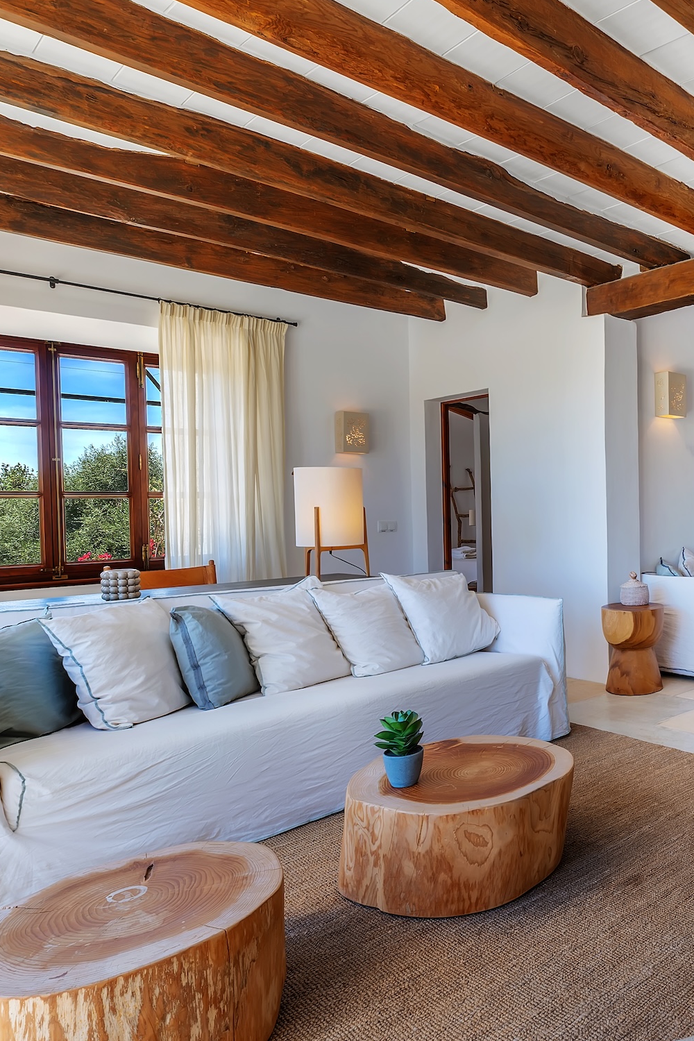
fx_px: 723
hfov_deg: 45.5
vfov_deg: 71.5
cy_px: 537
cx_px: 648
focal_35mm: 25
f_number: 8
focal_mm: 10
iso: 200
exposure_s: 1/50
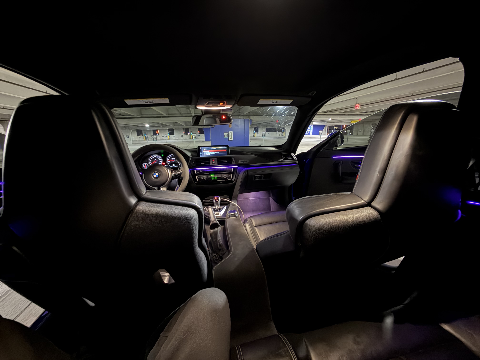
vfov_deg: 85.7
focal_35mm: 14
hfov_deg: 102.1
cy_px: 180
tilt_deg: -13.1
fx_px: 194
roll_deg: +1.8
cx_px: 240
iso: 1250
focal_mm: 2.22
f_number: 2.2
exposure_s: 1/7
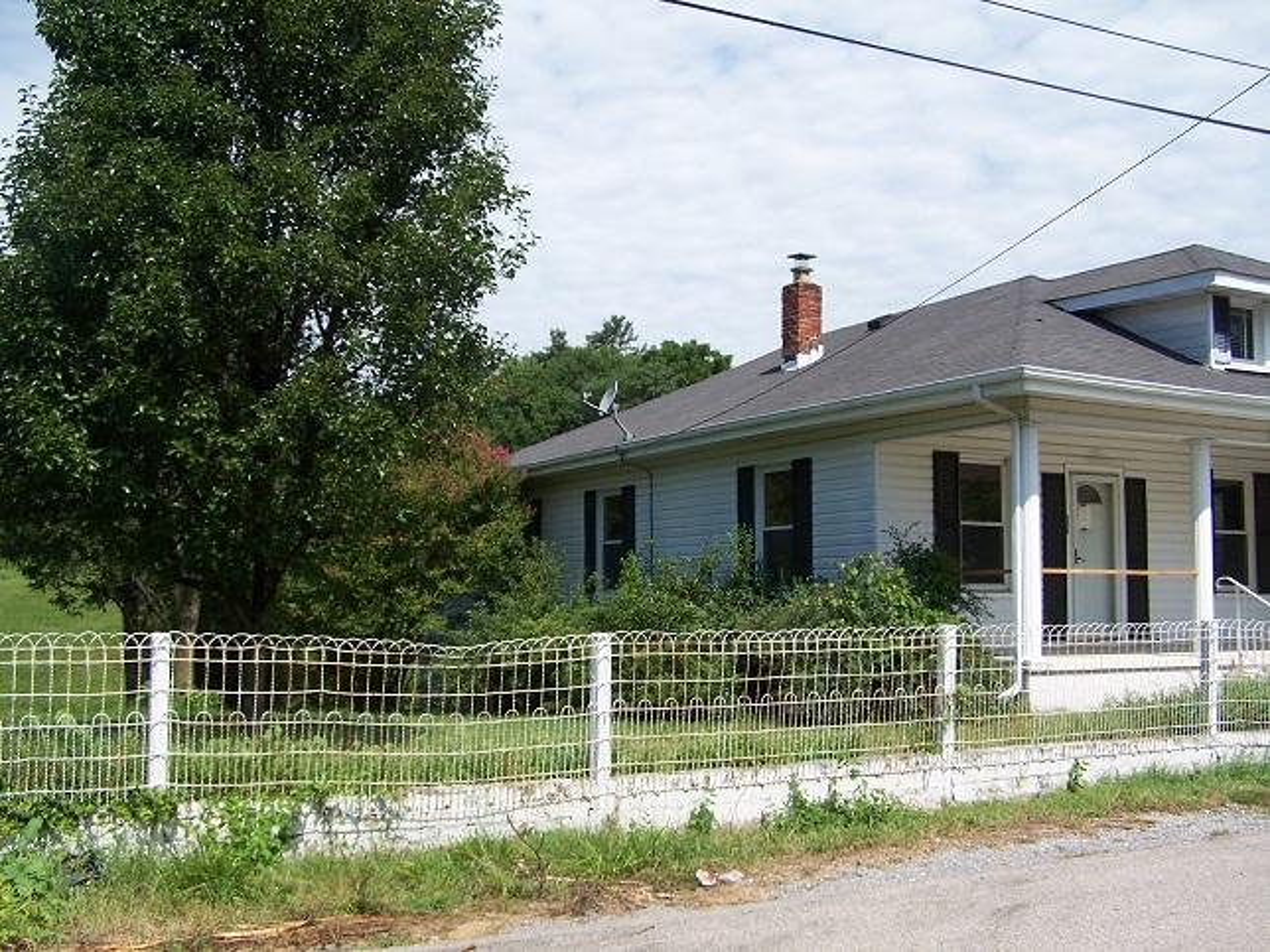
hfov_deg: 49.0
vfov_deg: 37.7
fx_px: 1394
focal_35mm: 38
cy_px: 476
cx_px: 635
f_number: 4
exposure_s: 1/800
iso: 80
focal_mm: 6.3
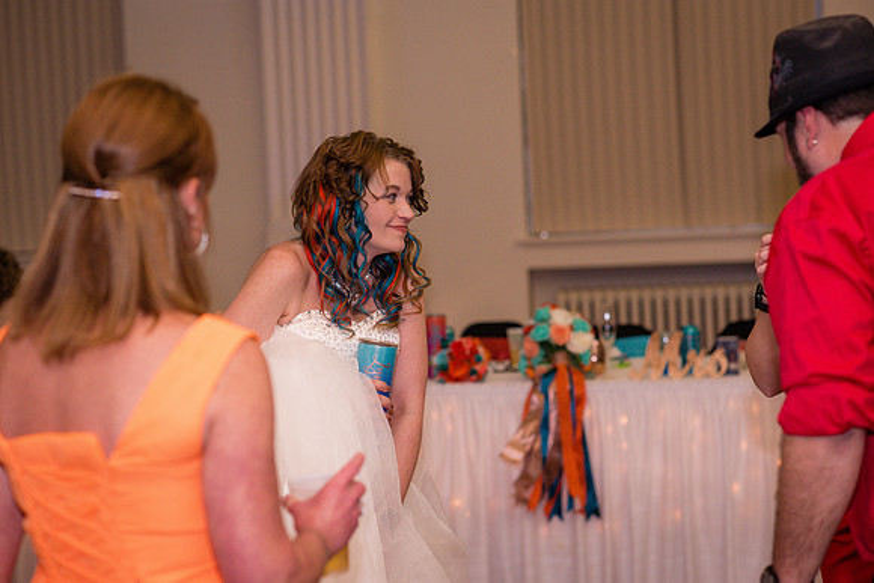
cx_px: 437
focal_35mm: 85
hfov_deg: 23.9
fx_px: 2064
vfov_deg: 16.1
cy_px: 292
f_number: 3.2
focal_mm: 85
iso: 640
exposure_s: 1/250
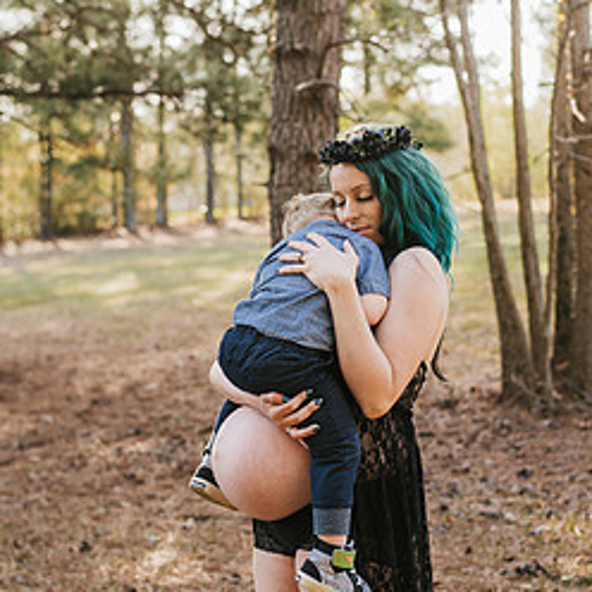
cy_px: 253
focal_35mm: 77
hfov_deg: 22.5
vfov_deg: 22.5
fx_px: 1490
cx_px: 310
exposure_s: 1/200
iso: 100
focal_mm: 50
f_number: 2.8
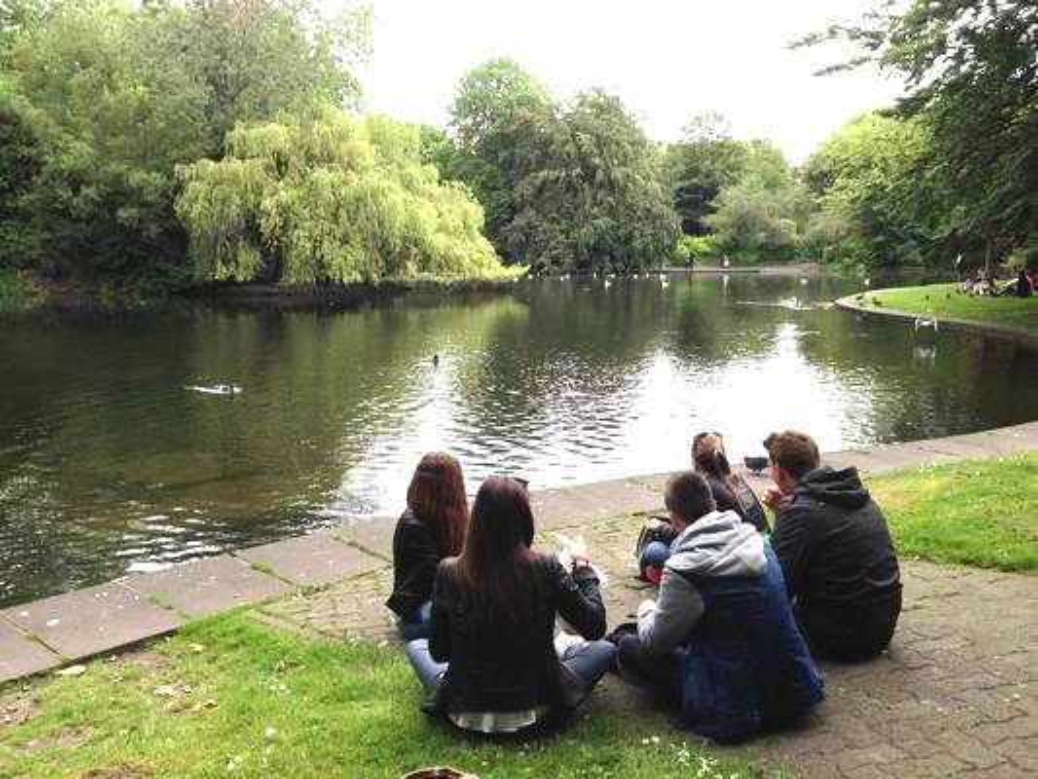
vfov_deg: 43.0
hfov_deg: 55.3
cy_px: 390
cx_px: 519
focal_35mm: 33
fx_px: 990
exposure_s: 1/192
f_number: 2.4
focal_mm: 4.12
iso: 50
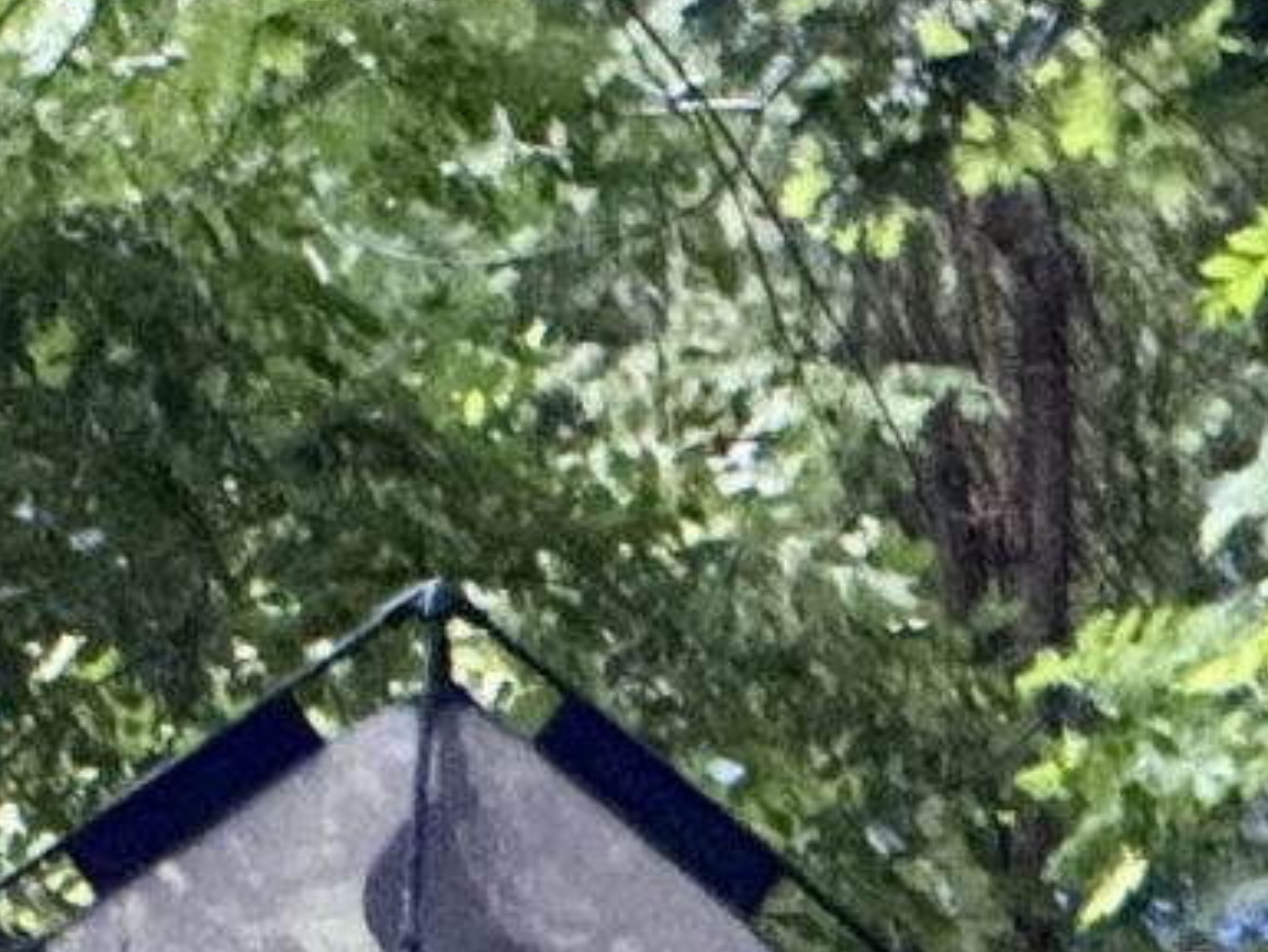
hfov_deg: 2.5
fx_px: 29204
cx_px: -352
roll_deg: -0.1
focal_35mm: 797
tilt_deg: +0.1
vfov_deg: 1.9
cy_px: 903
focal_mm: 15.66
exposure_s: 1/56
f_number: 2.8
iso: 800
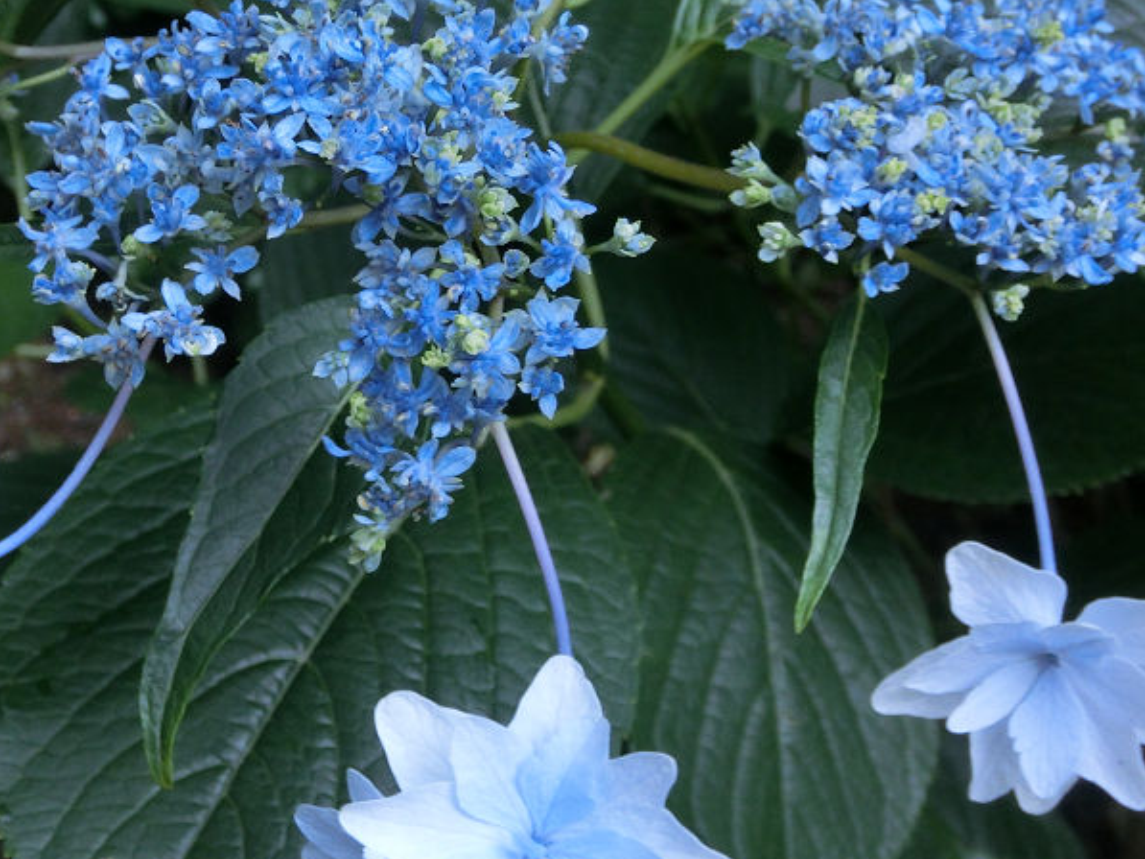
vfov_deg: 30.3
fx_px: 1588
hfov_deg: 39.4
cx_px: 439
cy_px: 412
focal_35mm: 48
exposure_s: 1/125
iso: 250
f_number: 3
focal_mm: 5
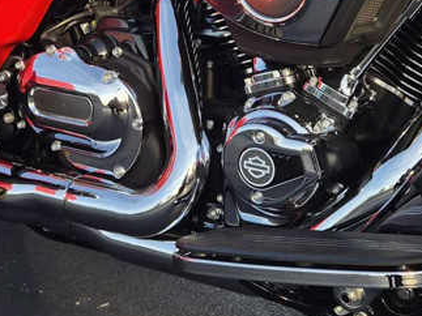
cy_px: -20
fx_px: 926
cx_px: 83
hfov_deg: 25.2
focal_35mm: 76
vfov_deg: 18.7
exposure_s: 1/1748
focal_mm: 5.4
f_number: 1.8
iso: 80
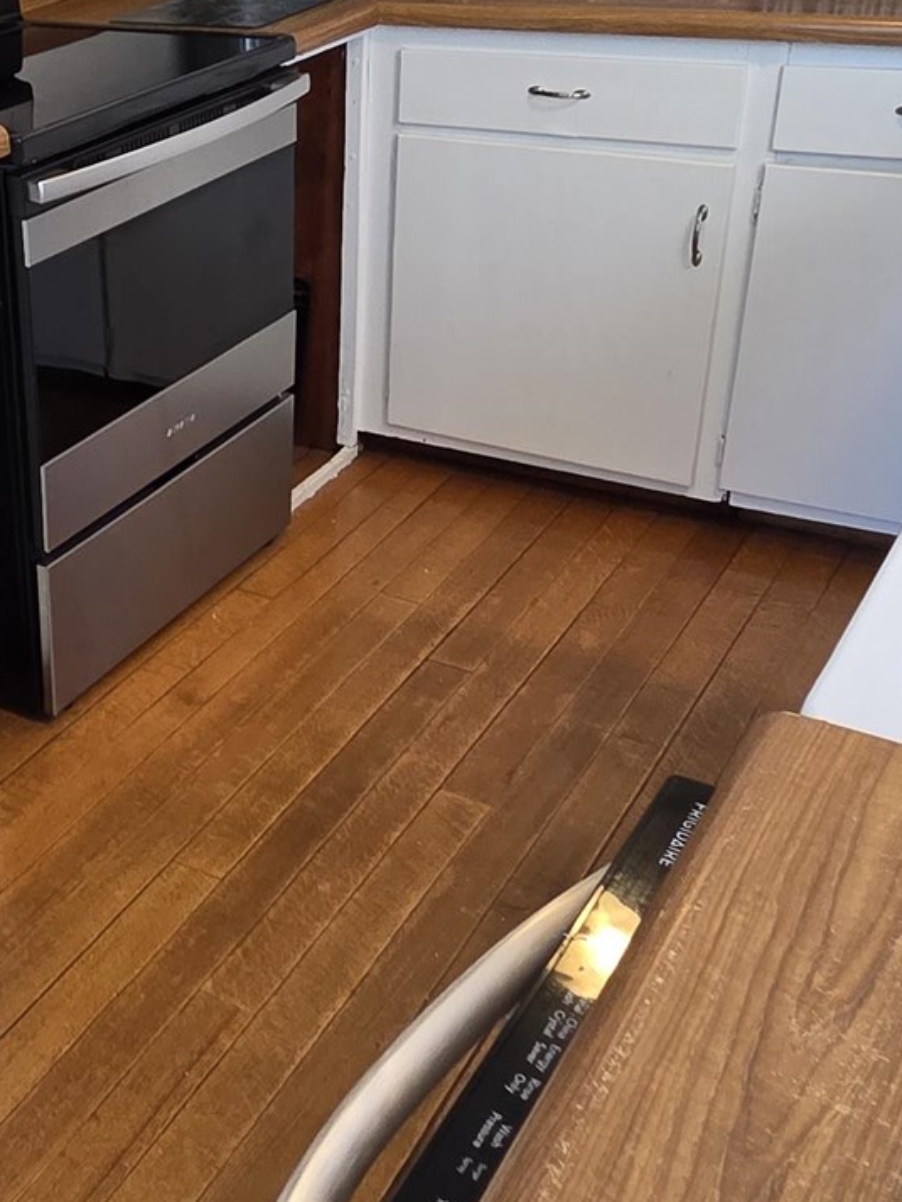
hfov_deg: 31.7
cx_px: -7
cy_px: 480
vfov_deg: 44.6
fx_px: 1459
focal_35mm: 42
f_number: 2.2
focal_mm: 2.2
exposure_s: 1/60
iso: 160
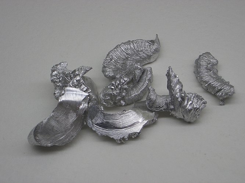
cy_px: 92
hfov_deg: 31.2
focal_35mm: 62
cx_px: 122
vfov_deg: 23.6
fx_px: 439
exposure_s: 1/125
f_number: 5.6
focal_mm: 10.2
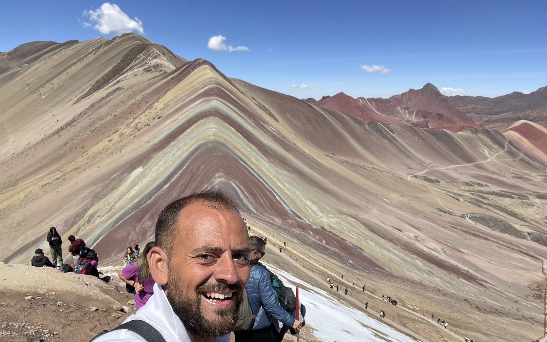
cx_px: 278
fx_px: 373
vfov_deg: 49.1
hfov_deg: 72.5
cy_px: 200
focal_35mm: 25
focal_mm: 2.71
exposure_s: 1/1497
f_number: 2.2
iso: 25
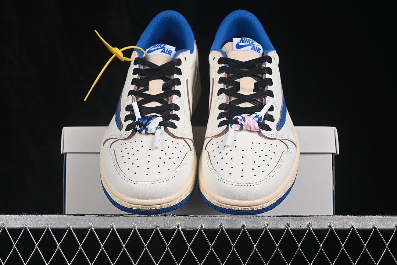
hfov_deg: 27.0
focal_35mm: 75
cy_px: 132
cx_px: 198
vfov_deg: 18.2
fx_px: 827
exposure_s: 1/80
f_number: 8
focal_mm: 50
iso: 160
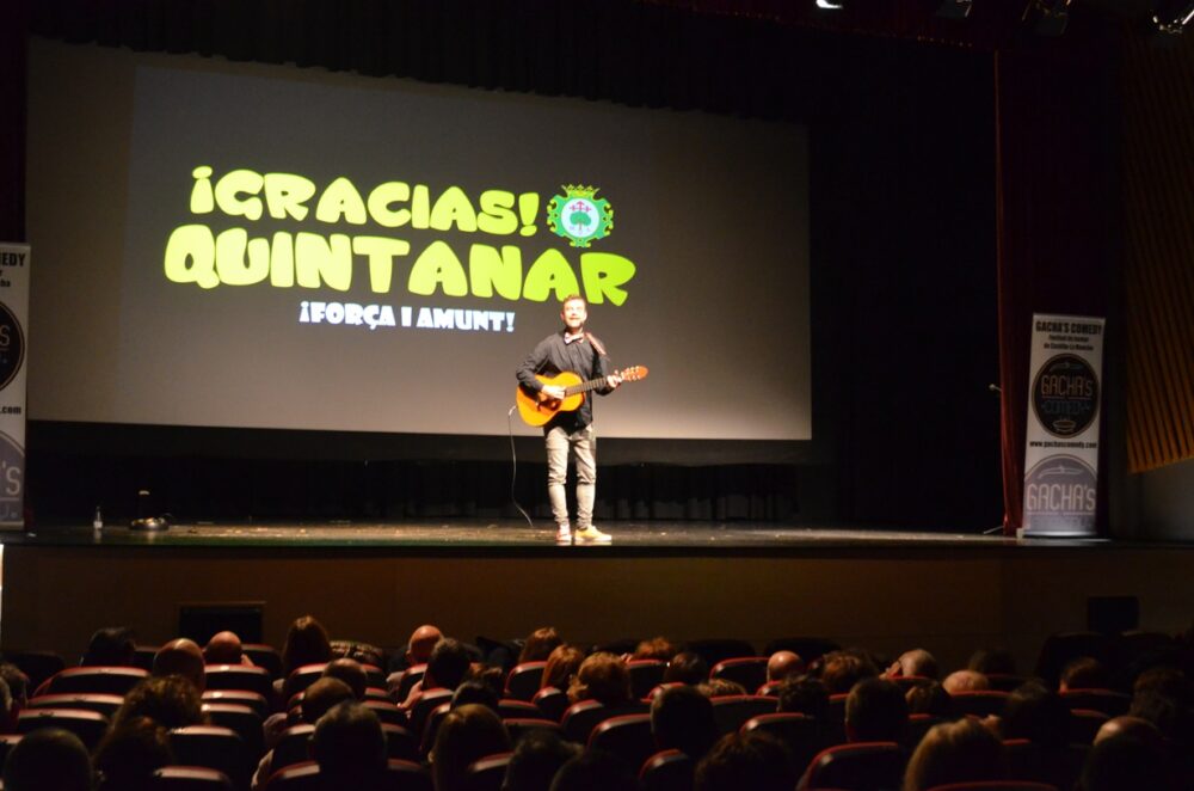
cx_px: 597
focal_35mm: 54
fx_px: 1787
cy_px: 396
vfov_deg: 24.9
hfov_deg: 36.9
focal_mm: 36
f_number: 5
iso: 3200
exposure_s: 1/25
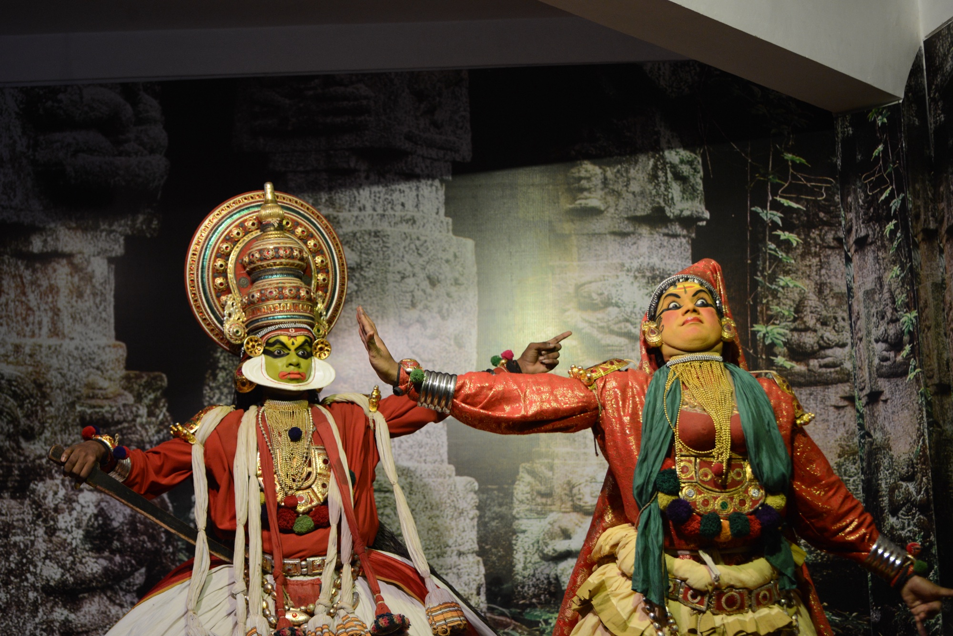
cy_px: 318
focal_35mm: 80
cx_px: 476
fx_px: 2118
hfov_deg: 25.4
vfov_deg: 17.1
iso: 2500
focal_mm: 80
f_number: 4.5
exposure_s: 1/160
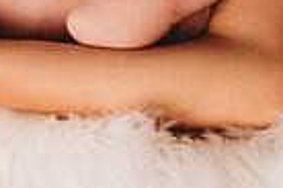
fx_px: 1525
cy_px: -203
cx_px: 115
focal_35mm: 194
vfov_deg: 6.8
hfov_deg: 10.6
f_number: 4
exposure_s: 1/160
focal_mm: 46
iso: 160
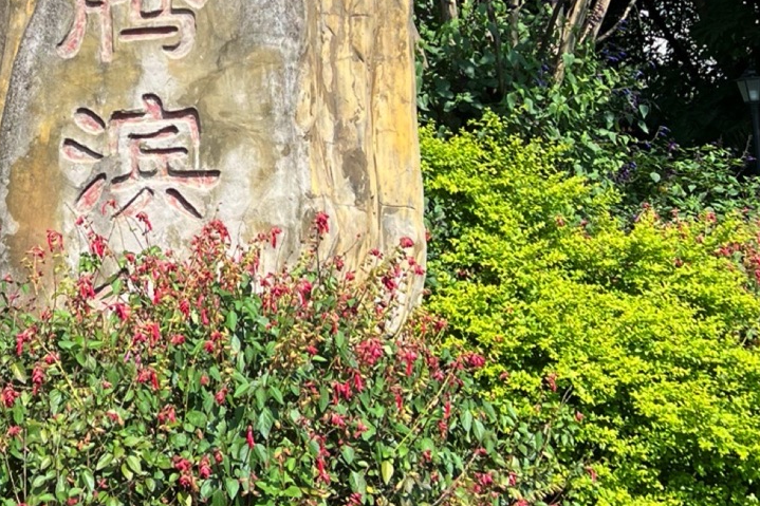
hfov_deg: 26.1
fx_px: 1625
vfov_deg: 17.4
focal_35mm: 77
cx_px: 237
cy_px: 19
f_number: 1.5
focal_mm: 5.7
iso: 50
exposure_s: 1/1838
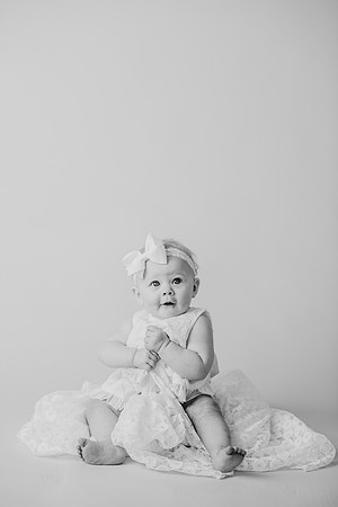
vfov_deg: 23.9
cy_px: 254
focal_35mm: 85
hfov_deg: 16.1
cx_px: 169
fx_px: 1197
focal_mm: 85
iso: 100
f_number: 2.8
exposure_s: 1/160
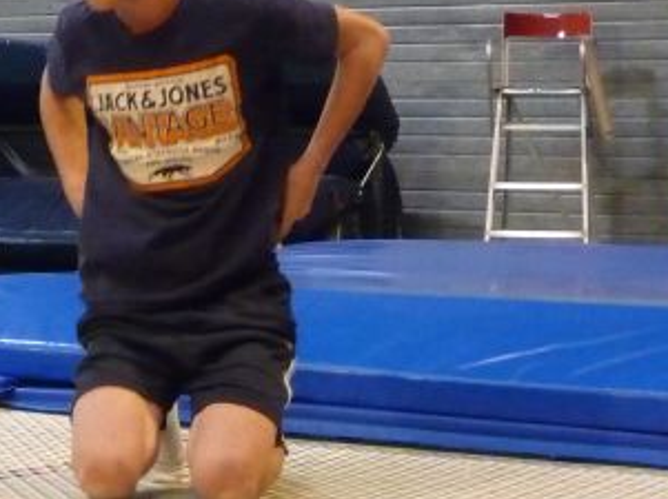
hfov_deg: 16.7
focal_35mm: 115
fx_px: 2217
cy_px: 217
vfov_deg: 12.9
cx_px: -24
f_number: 3.9
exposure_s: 1/40
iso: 800
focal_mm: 6.7
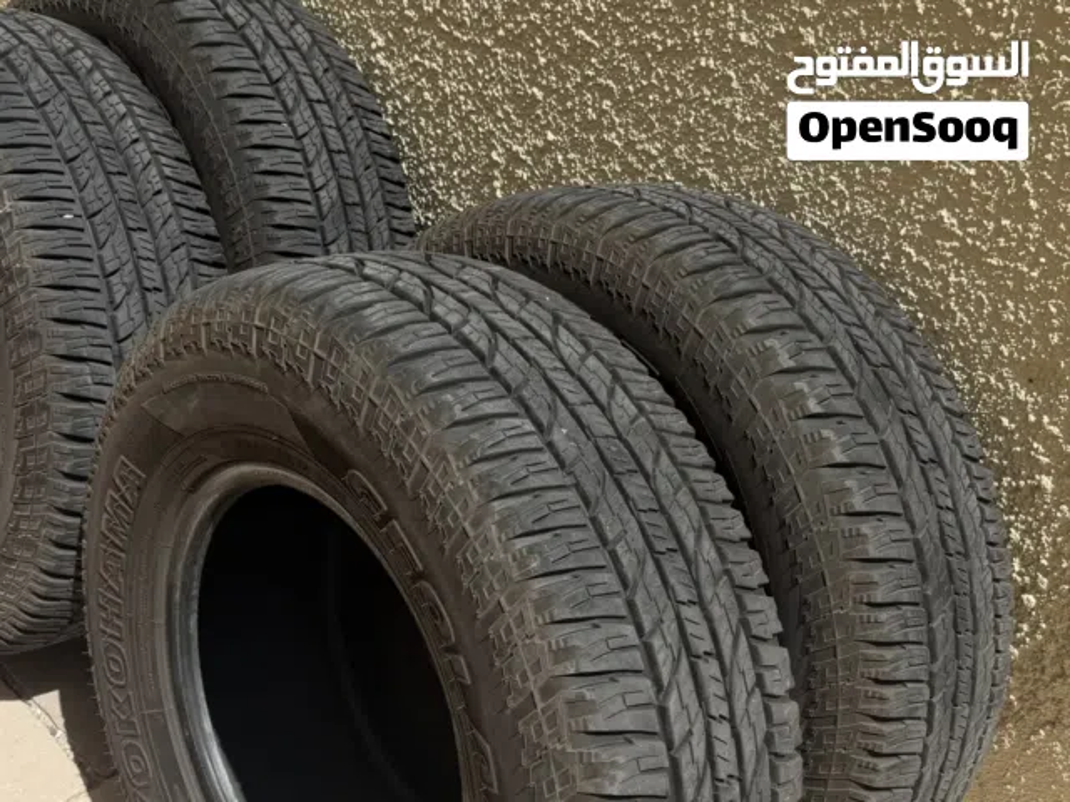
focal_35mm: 24
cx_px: 535
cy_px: 401
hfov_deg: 71.6
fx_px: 742
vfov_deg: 56.8
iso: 80
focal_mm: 6.76
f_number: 1.78
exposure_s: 1/5319
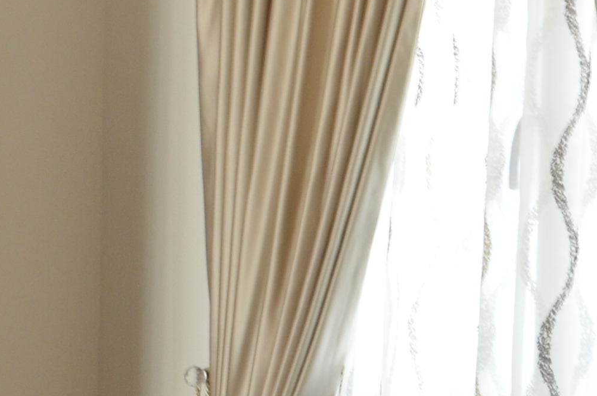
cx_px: 378
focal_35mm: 295
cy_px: 402
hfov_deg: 7.0
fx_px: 4883
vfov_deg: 4.6
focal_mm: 40
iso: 500
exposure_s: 1/13
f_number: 9
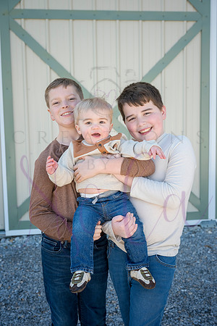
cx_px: 108
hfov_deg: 26.5
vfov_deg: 38.9
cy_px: 163
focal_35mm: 51
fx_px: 461
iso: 400
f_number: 5
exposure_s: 1/640
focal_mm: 51
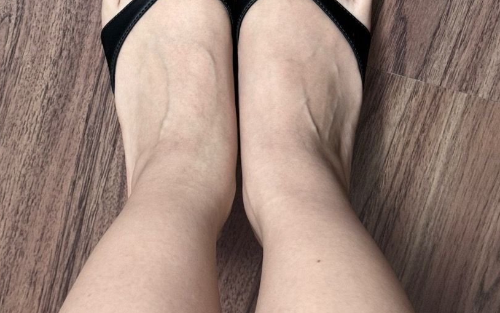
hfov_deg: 25.8
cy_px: 15
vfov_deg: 16.1
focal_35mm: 80
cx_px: 247
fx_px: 1090
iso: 200
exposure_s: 1/33
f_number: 1.78
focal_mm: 6.76
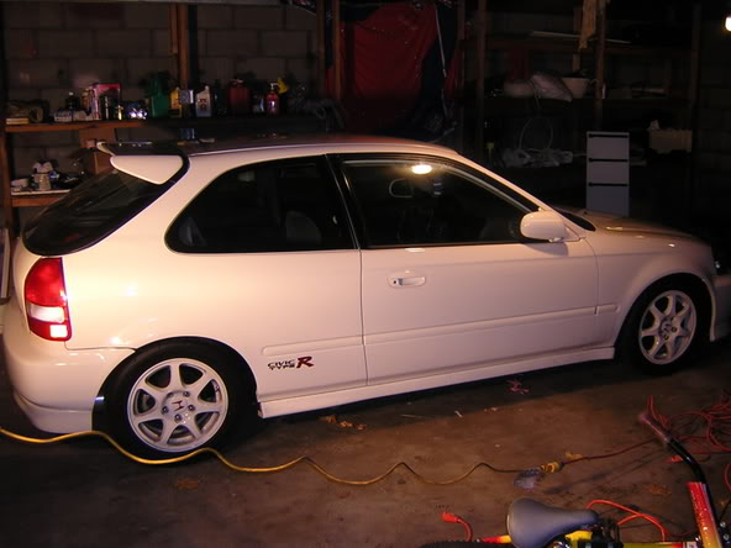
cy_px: 274
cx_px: 366
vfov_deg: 39.7
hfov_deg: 51.4
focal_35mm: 36
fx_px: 760
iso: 100
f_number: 2.6
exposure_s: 1/30
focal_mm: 4.7
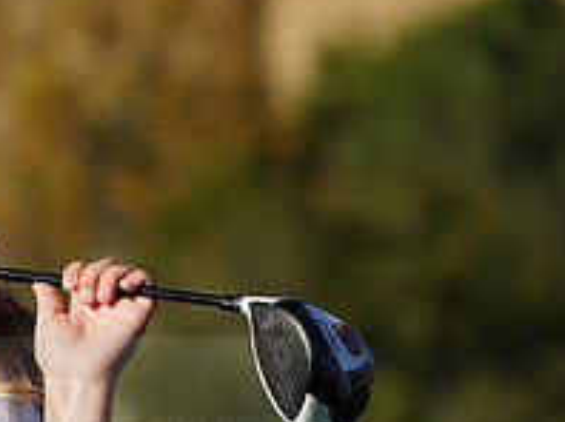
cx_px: -260
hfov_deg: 3.1
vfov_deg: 2.3
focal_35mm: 638
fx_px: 10401
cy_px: 375
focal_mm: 226
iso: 100
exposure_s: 1/640
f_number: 5.6
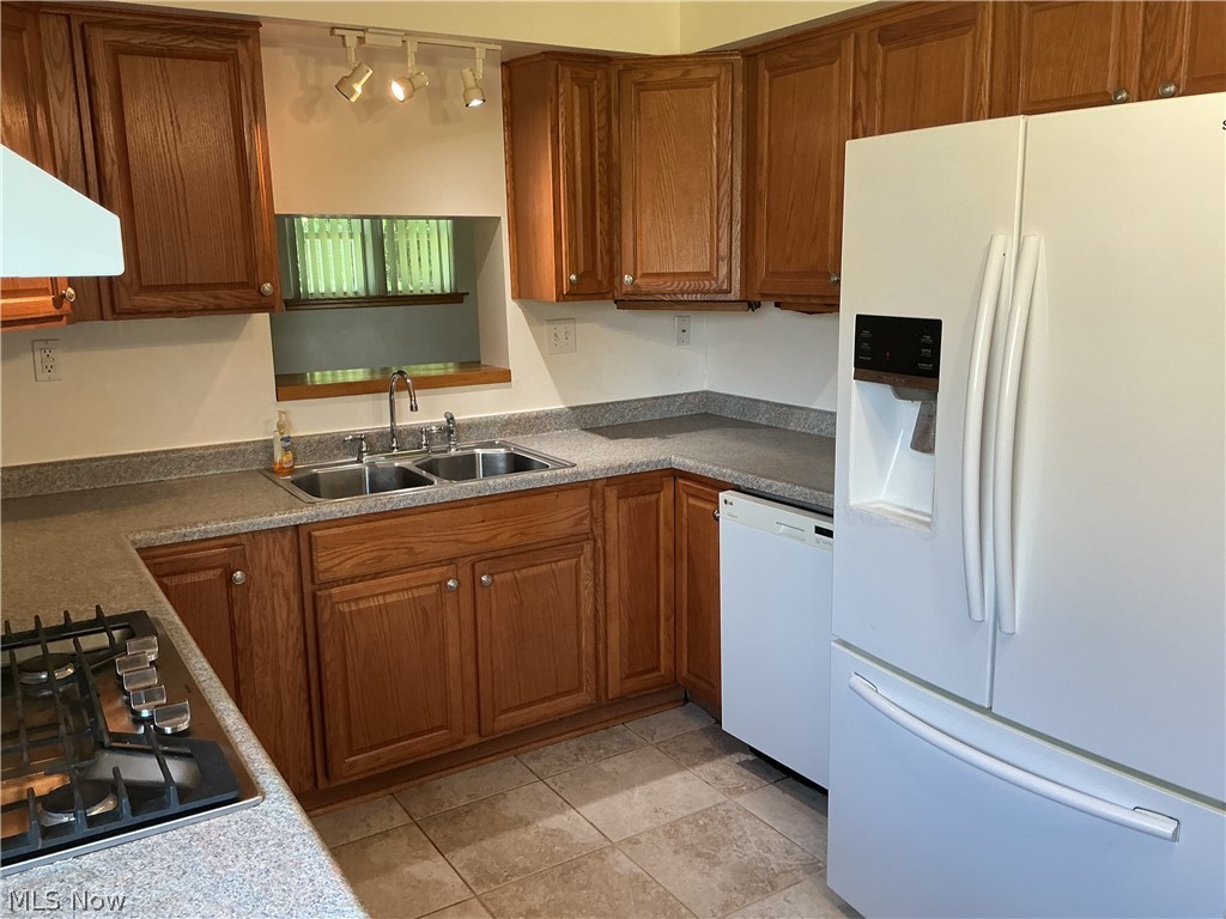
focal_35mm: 29
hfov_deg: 61.7
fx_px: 1027
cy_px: 460
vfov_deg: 48.2
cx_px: 613
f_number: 1.8
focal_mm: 3
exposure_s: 1/60
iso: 50
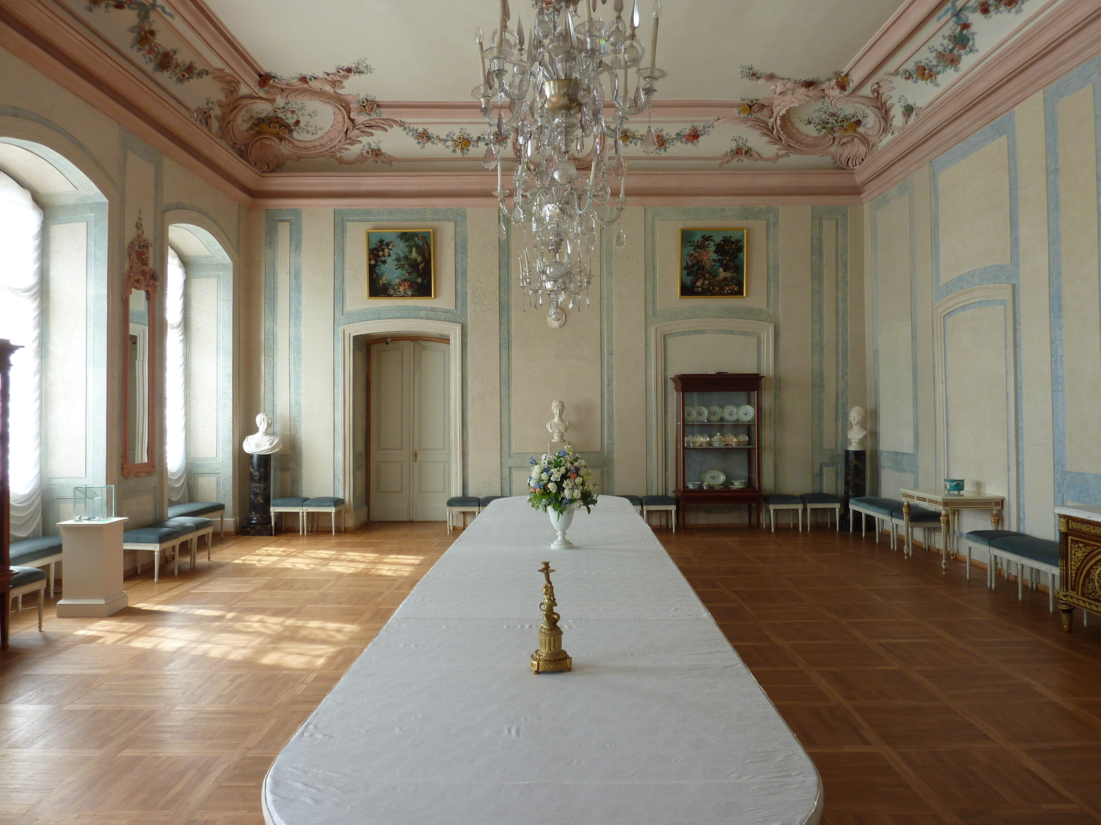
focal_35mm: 25
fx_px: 795
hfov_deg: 69.4
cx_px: 550
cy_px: 412
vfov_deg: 54.9
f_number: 3.3
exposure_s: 1/40
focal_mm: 4.1
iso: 80
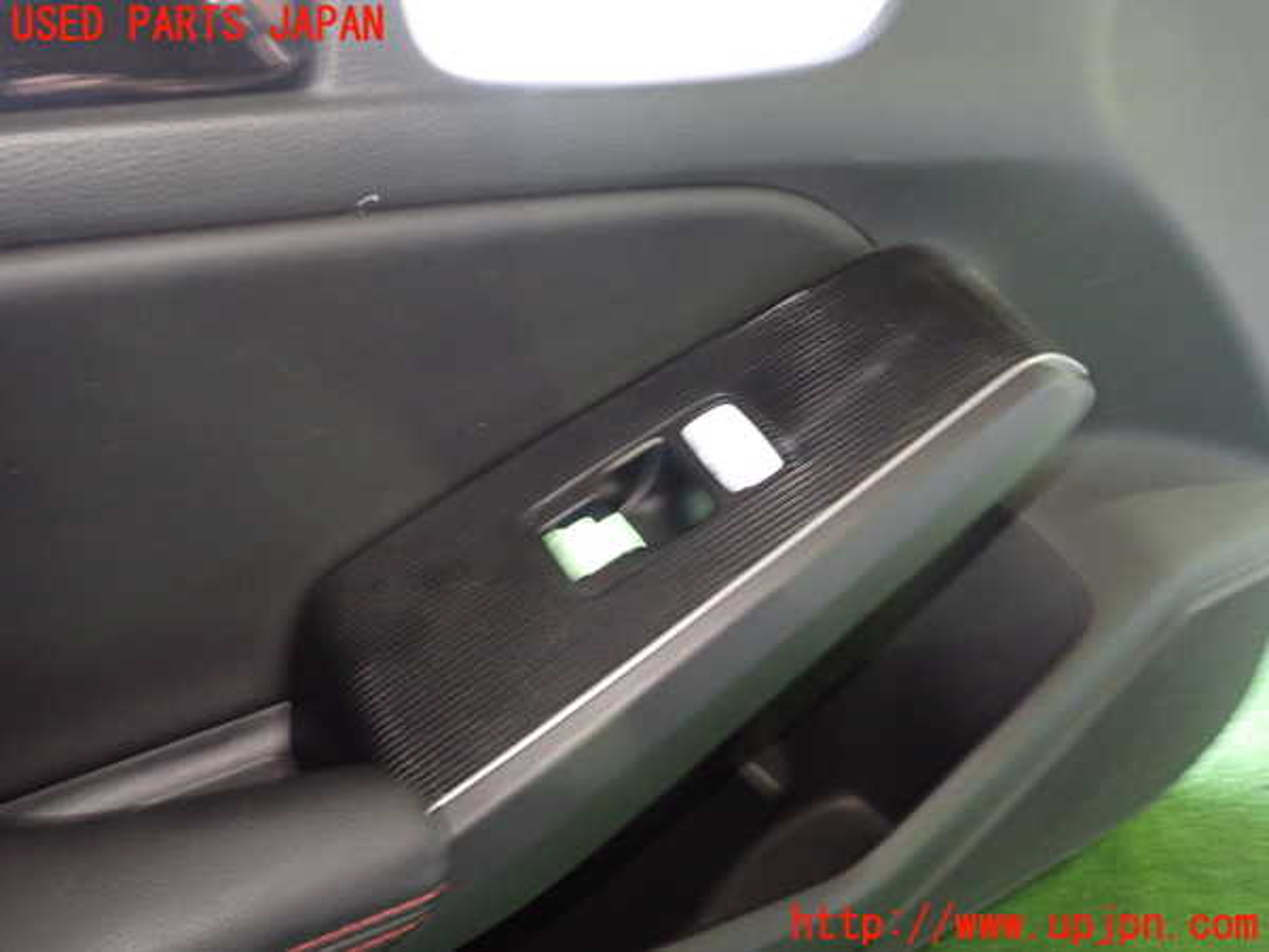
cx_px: 634
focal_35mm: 30
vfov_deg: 46.8
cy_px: 476
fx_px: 1100
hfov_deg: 60.0
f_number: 2.3
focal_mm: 5.4
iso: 800
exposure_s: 1/15
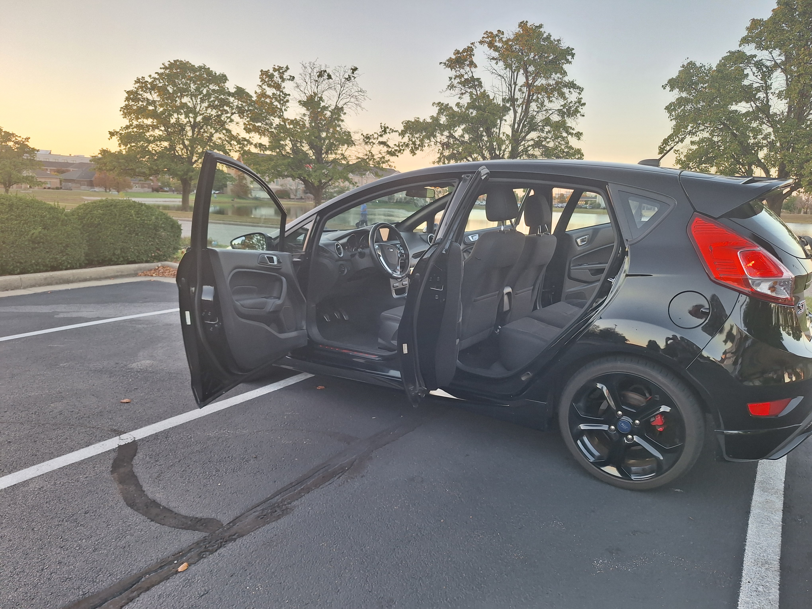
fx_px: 540
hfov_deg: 73.9
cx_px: 406
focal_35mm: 23
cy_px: 304
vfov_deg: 58.9
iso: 50
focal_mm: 5.54
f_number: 1.8
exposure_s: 1/120
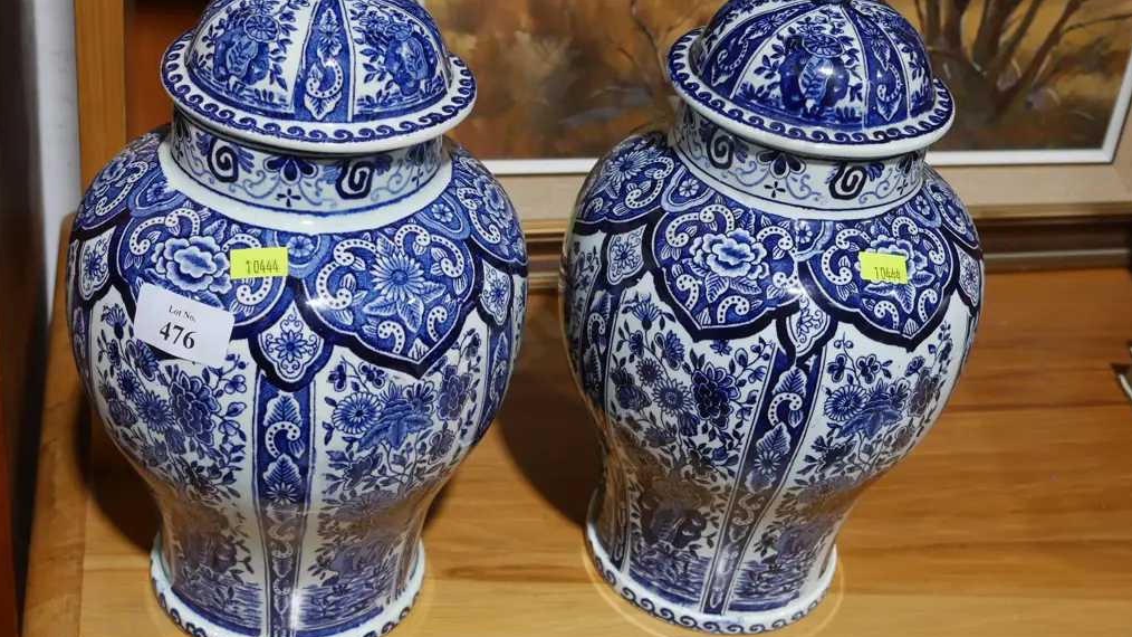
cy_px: 303
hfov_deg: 37.9
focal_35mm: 55
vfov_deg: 21.8
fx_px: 1651
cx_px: 567
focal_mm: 25
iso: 640
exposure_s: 1/60
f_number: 5.3
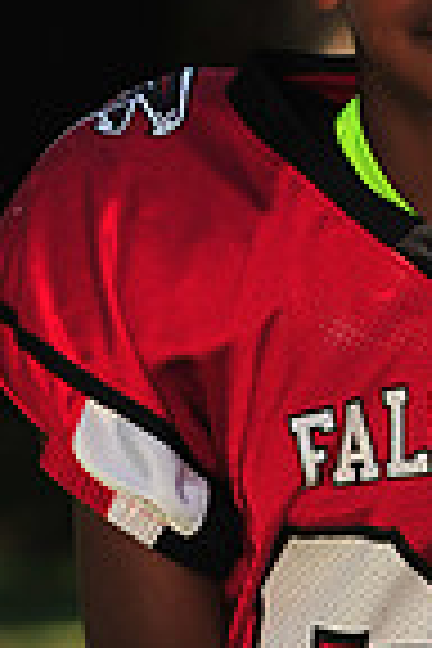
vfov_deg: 3.4
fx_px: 10853
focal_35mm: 603
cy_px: 756
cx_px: 504
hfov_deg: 2.3
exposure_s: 1/500
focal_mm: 150
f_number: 5
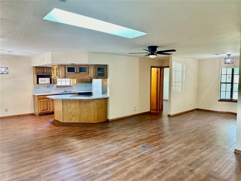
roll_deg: +0.1
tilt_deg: -4.4
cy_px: 90
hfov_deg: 71.6
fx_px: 167
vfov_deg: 56.8
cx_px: 120
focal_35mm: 24
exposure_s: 1/60
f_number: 1.78
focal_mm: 6.86
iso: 160
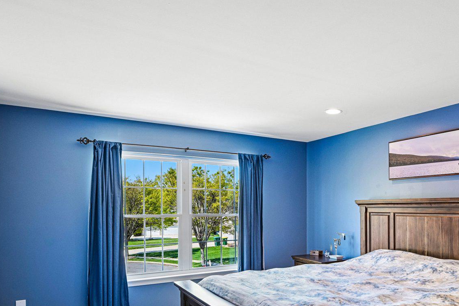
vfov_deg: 44.0
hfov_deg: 61.7
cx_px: 315
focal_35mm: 29
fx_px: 370
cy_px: 214
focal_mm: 16
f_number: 8
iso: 800
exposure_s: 1/80
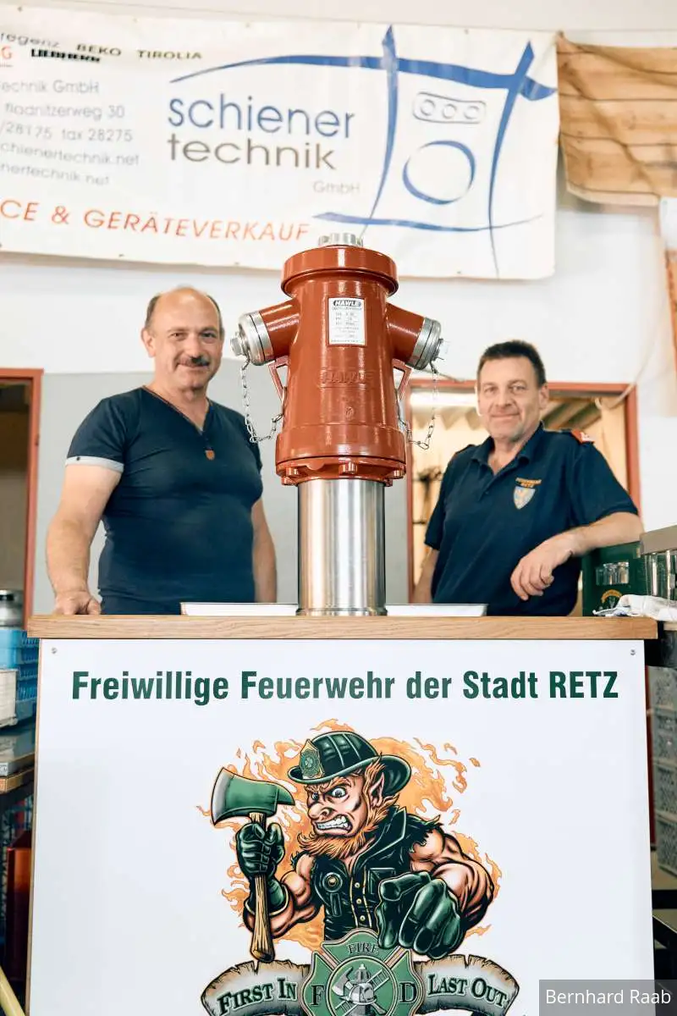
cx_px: 338
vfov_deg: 53.1
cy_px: 508
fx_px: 1015
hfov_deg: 36.9
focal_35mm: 36
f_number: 3.5
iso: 3200
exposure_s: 1/125
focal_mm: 36
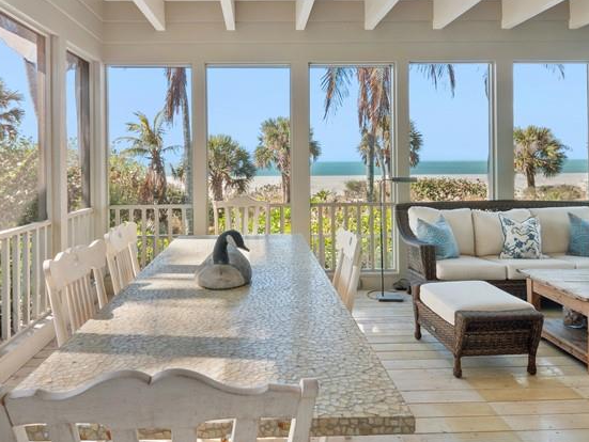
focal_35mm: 26
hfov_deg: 67.2
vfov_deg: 52.6
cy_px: 167
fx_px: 443
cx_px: 274
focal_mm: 7
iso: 200
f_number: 7.1
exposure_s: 1/30
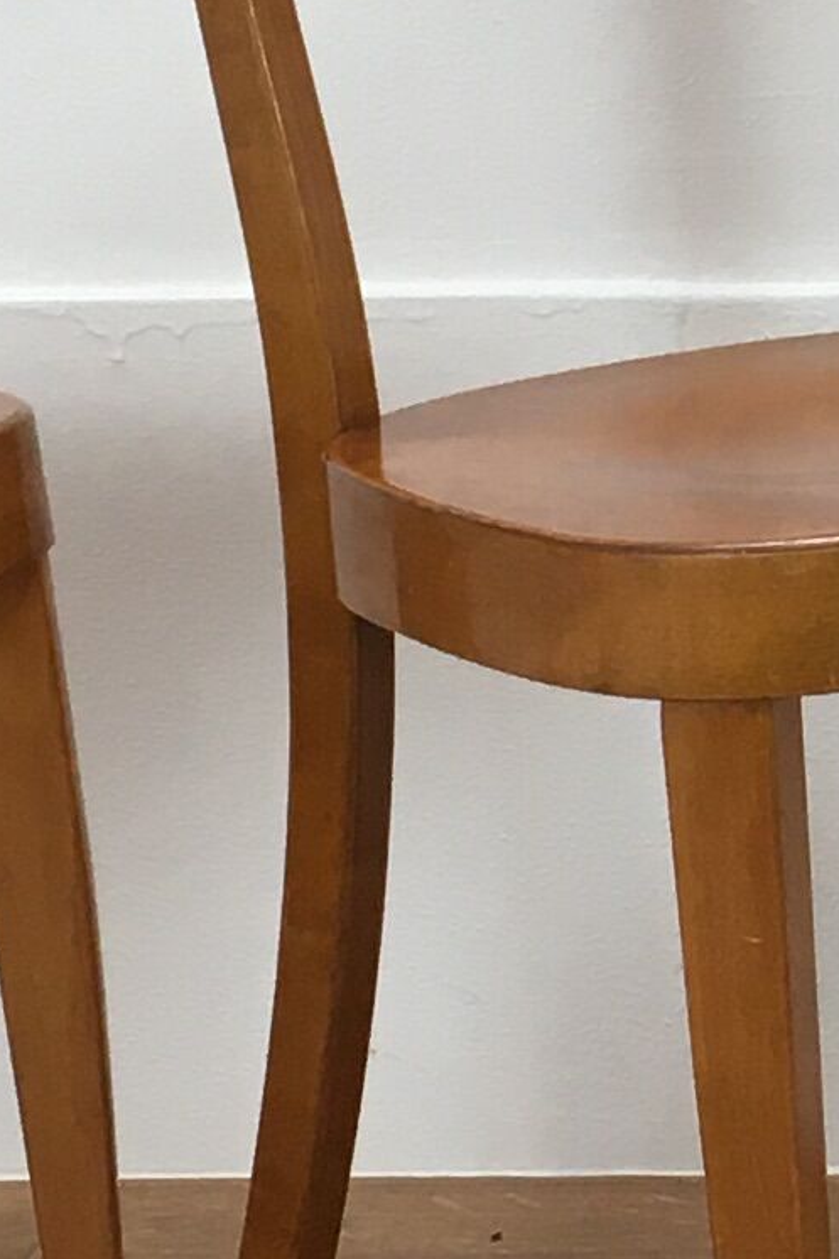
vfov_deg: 12.6
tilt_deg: -13.0
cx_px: 1637
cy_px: 464
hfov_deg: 8.1
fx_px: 5700
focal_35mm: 163
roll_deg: +0.3
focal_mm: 4.15
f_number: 2.2
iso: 32
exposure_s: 1/33
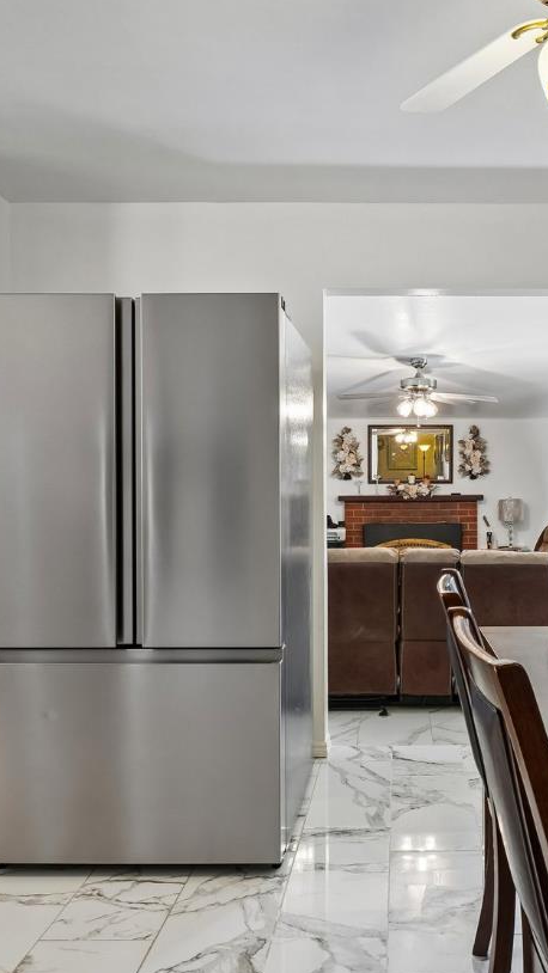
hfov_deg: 41.7
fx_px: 697
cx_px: 406
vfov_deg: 69.9
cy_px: 495
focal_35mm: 27
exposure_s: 1/13
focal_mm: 14
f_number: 8
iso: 640
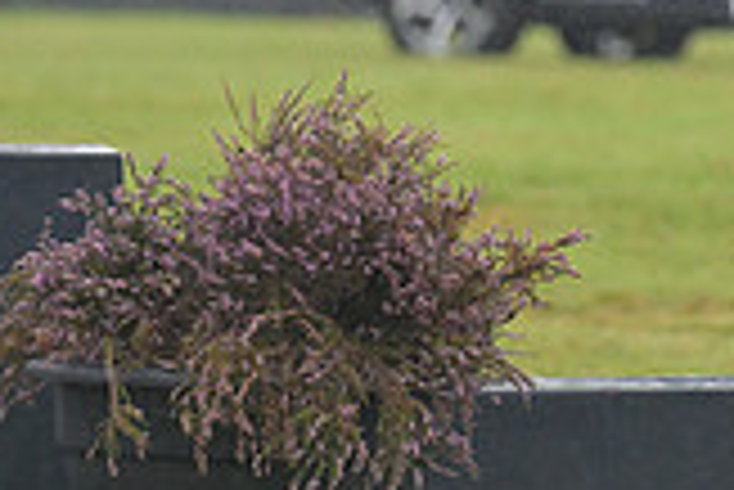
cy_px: -164
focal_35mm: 692
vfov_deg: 2.0
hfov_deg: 3.0
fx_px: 14121
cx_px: 1135
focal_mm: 195
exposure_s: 1/1000
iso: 1600
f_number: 5
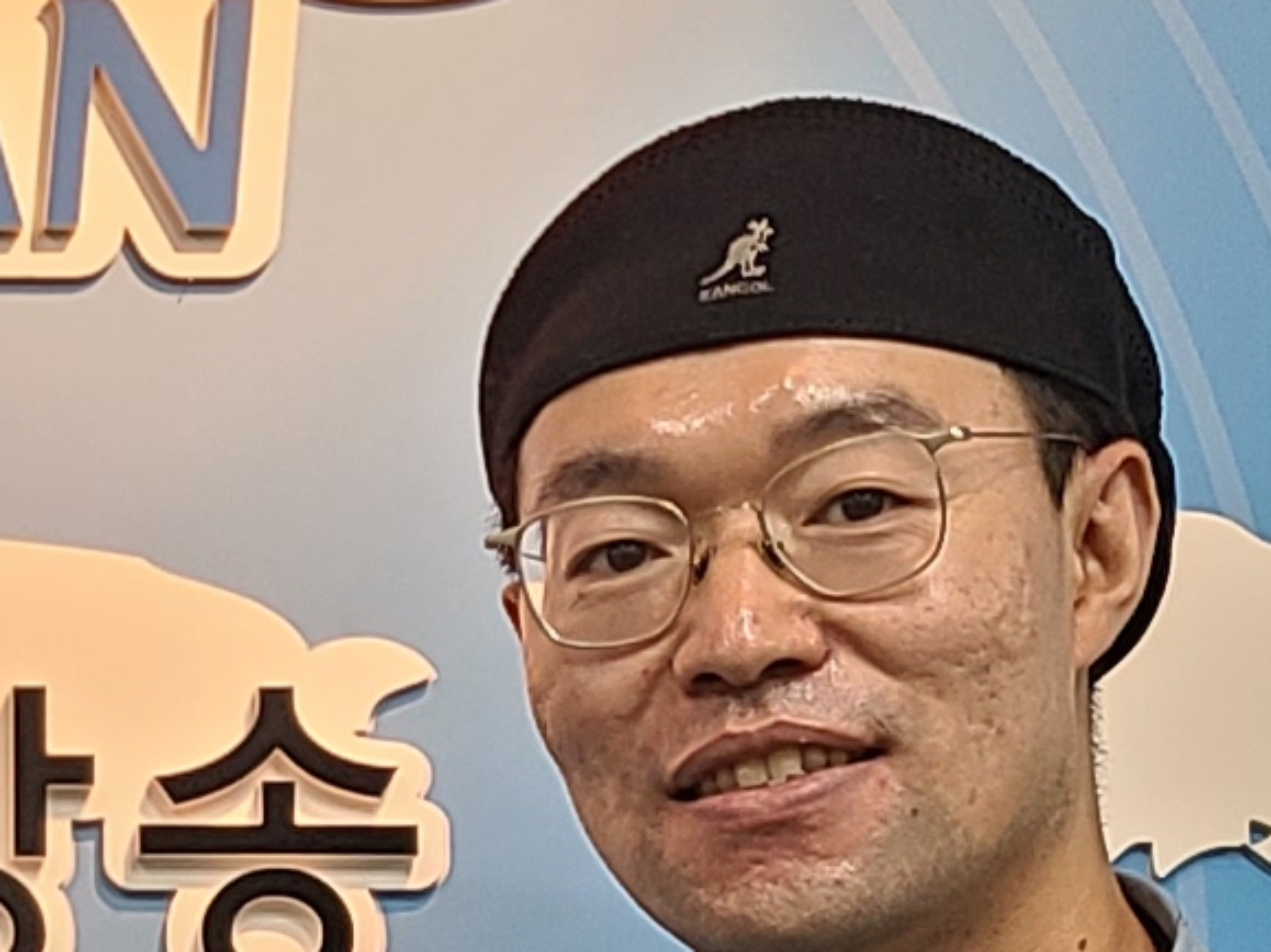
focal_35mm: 181
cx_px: -612
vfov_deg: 8.0
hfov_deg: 10.6
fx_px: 6644
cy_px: 1437
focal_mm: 5.4
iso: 80
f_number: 1.8
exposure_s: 1/60
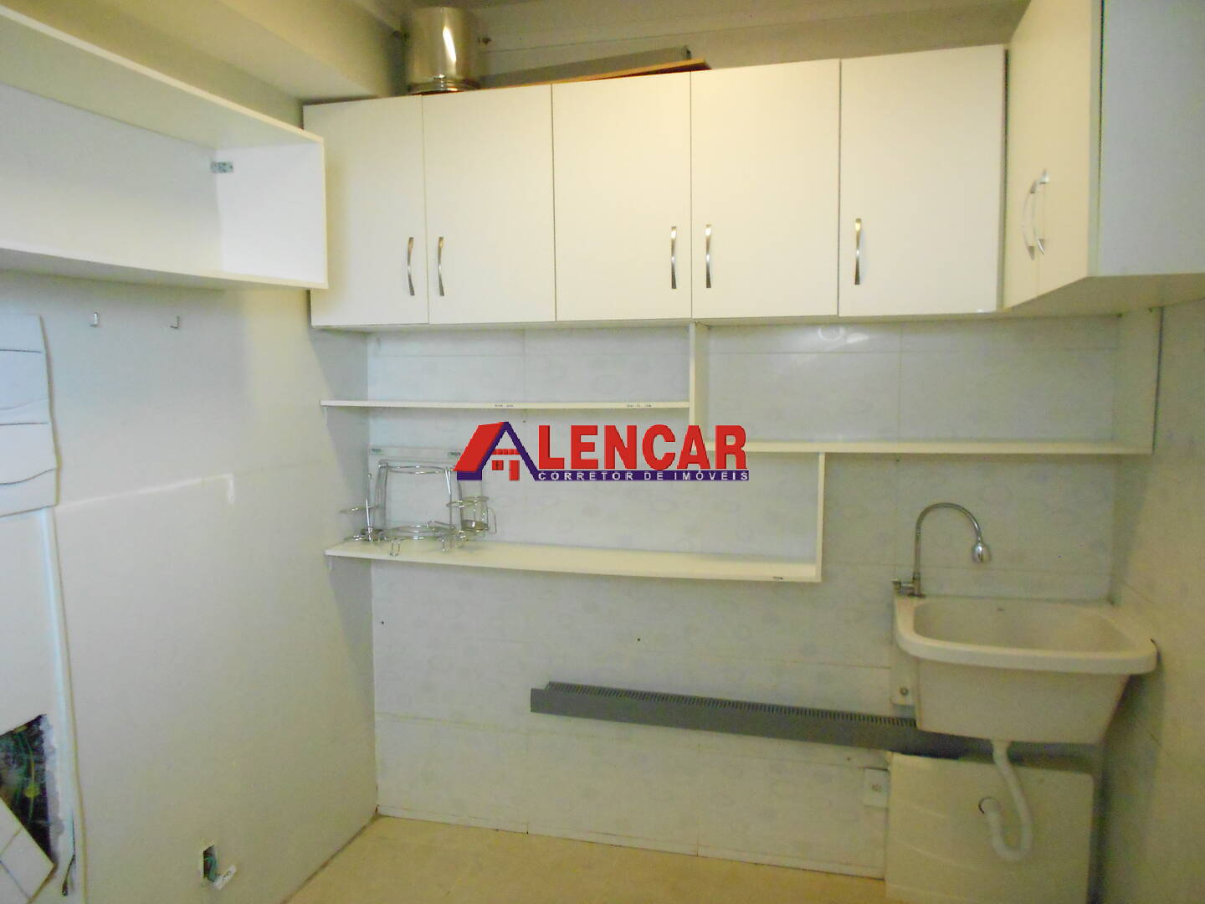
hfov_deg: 67.3
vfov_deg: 53.1
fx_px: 905
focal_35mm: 26
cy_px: 452
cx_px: 602
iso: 800
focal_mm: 4.6
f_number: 3.2
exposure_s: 1/80
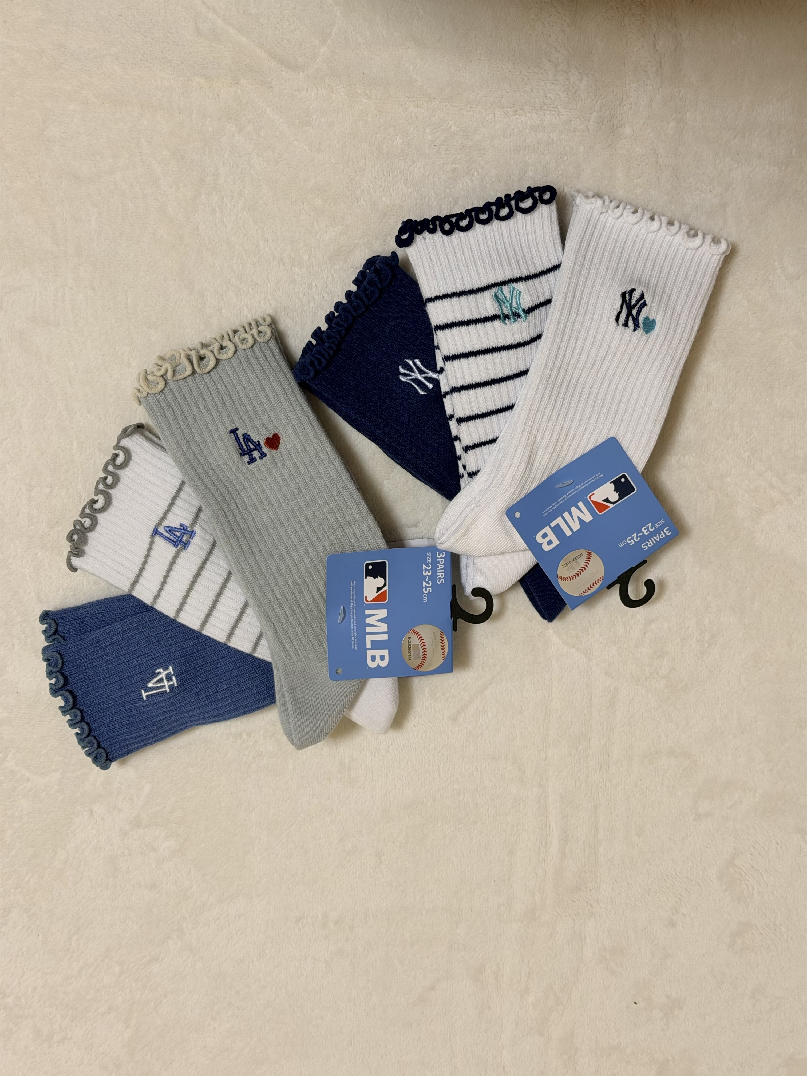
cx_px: 404
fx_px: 1492
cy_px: 538
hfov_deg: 30.3
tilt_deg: -77.8
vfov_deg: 39.7
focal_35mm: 48
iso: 125
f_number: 1.78
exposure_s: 1/60
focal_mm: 6.76
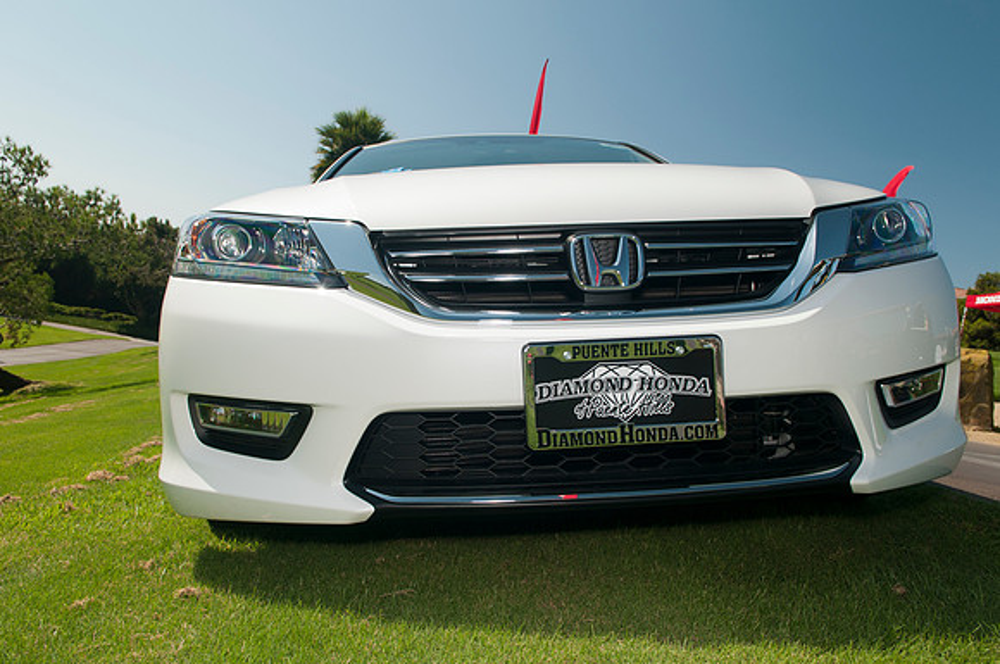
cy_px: 332
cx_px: 500
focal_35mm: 26
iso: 200
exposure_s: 1/200
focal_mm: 17
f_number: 7.1
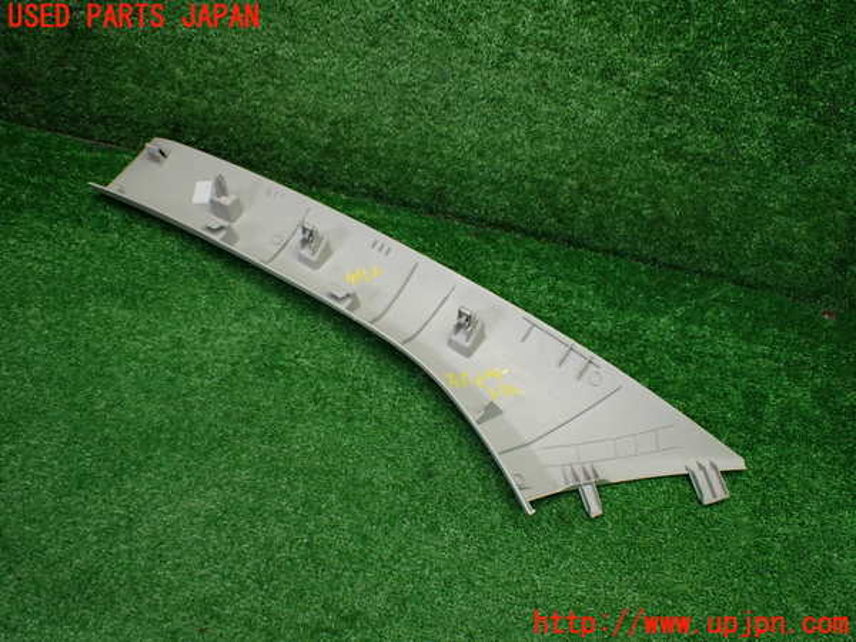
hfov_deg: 60.0
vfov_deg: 46.8
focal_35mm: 30
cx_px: 428
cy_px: 321
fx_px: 742
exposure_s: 1/125
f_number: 2.3
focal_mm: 5.4
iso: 320
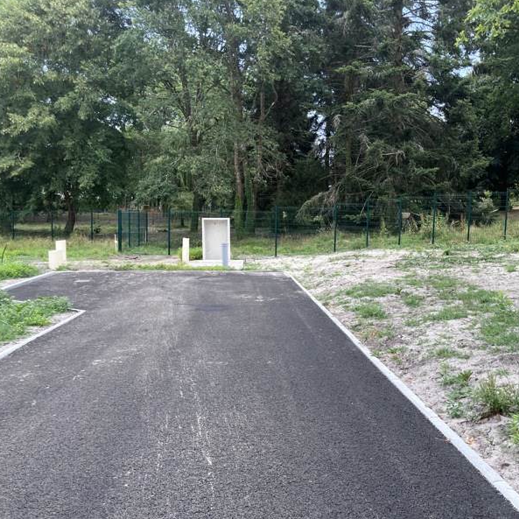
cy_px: 258
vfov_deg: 52.5
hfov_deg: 51.8
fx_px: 526
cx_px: 332
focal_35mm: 31
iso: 50
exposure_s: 1/761
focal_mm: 5.1
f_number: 1.6
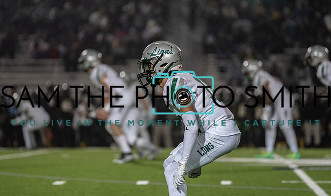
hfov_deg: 9.8
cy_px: 82
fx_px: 1935
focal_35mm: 218
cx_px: 161
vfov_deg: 5.8
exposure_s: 1/1250
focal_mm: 200
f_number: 2.8
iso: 3200
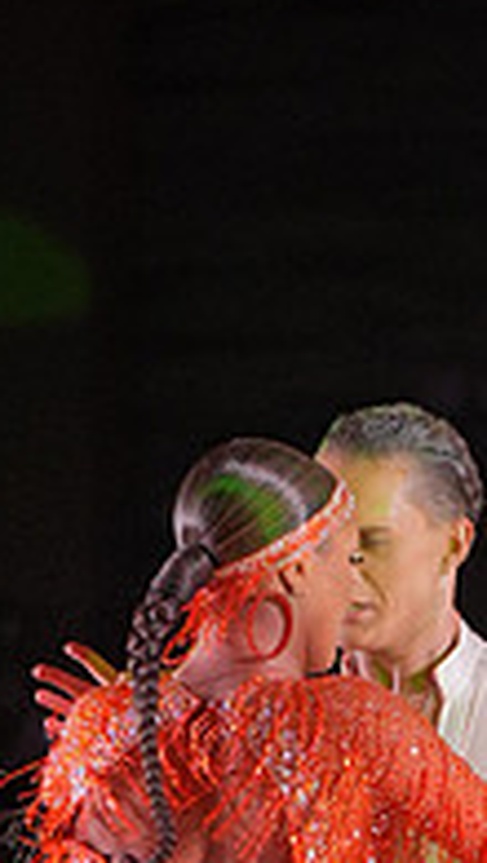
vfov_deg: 3.9
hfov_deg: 2.2
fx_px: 12507
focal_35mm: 546
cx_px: 299
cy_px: 1080
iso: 1250
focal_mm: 117
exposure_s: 1/400
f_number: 2.8
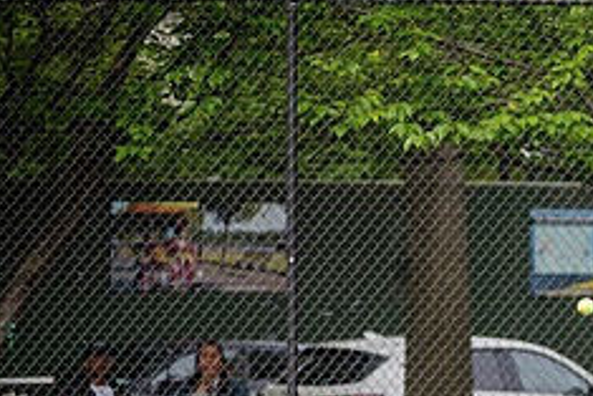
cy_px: 382
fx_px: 5917
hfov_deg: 5.7
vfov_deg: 3.8
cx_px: 727
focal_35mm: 359
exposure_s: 1/1000
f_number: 3.5
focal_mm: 145
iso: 200
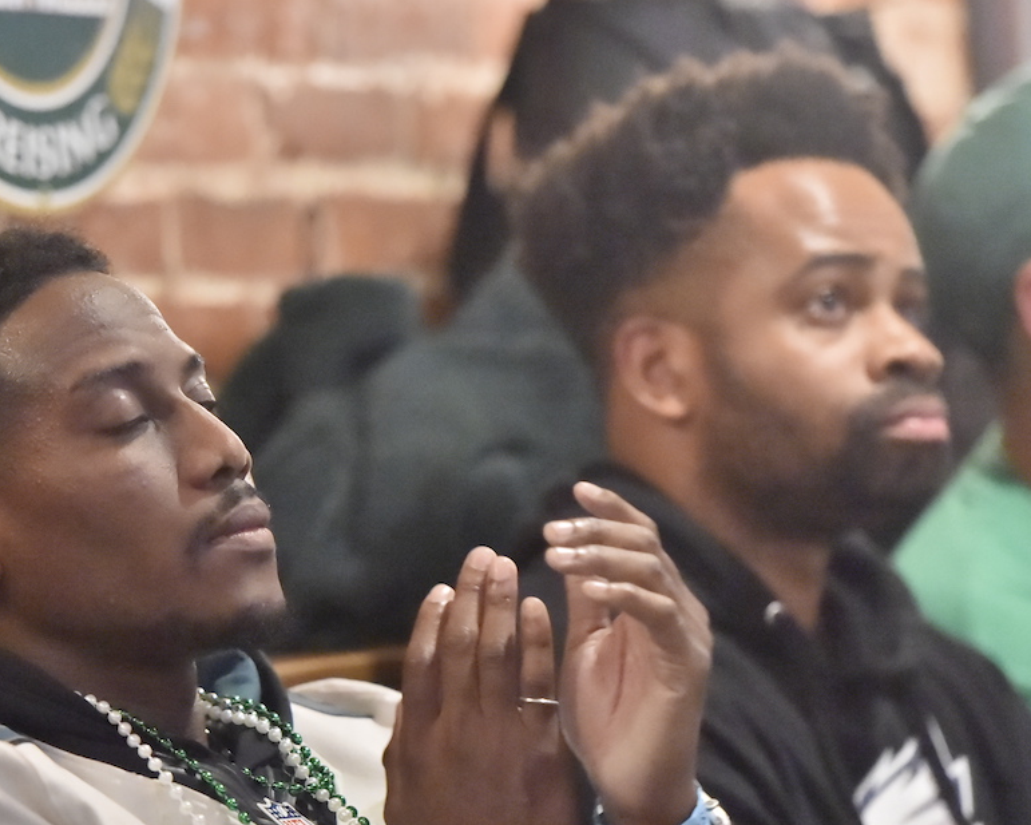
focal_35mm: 248
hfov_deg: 7.8
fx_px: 7568
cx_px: 340
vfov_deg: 6.2
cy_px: 503
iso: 12800
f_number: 2.8
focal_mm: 170
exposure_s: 1/400
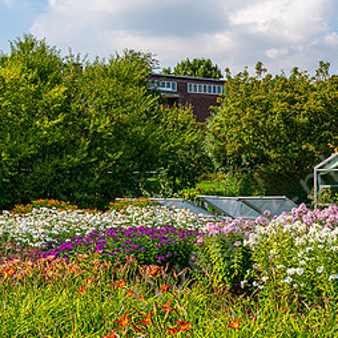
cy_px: 175
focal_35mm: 68
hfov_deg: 24.5
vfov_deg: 25.4
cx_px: 319
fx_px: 751
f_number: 5
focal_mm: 35
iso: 100
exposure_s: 1/500
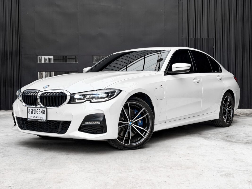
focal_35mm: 48
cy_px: 94
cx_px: 126
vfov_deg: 30.3
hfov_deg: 39.7
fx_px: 349
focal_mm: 6.76
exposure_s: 1/690
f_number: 1.8
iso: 64
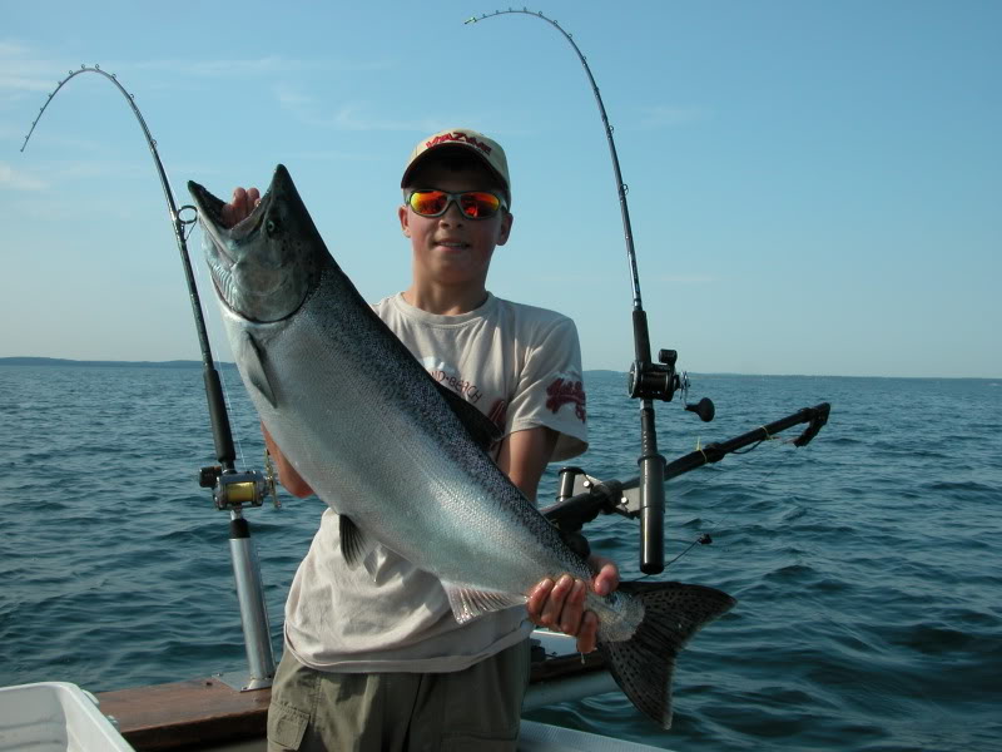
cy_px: 376
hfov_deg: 52.6
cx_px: 501
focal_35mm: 35
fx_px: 1013
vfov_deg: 40.7
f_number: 6.3
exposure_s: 1/397
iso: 100
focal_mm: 8.9
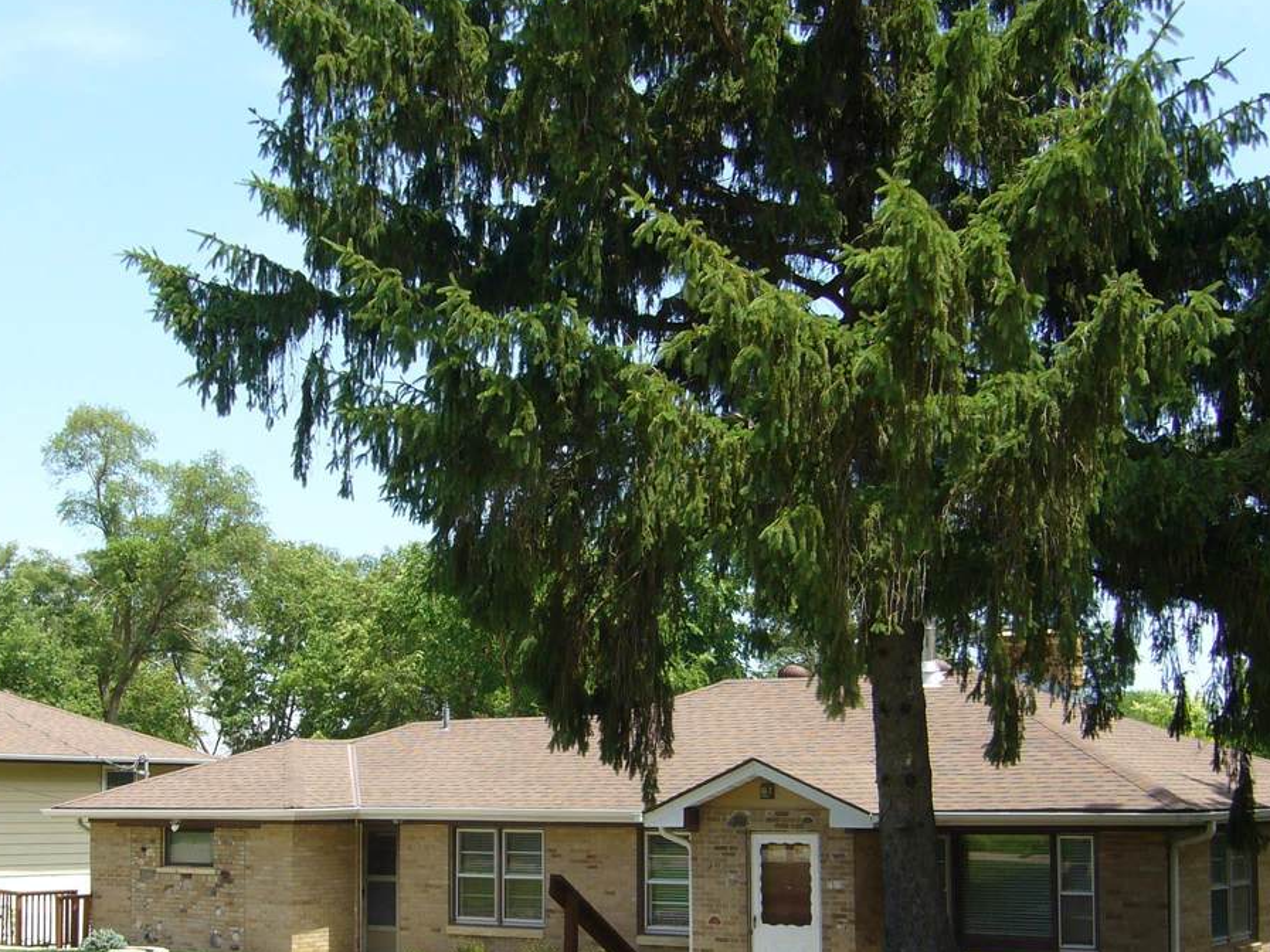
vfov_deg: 28.8
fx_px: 1834
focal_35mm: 50
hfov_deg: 38.2
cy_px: 663
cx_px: 573
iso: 80
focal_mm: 5.8
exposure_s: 1/160
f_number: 5.6
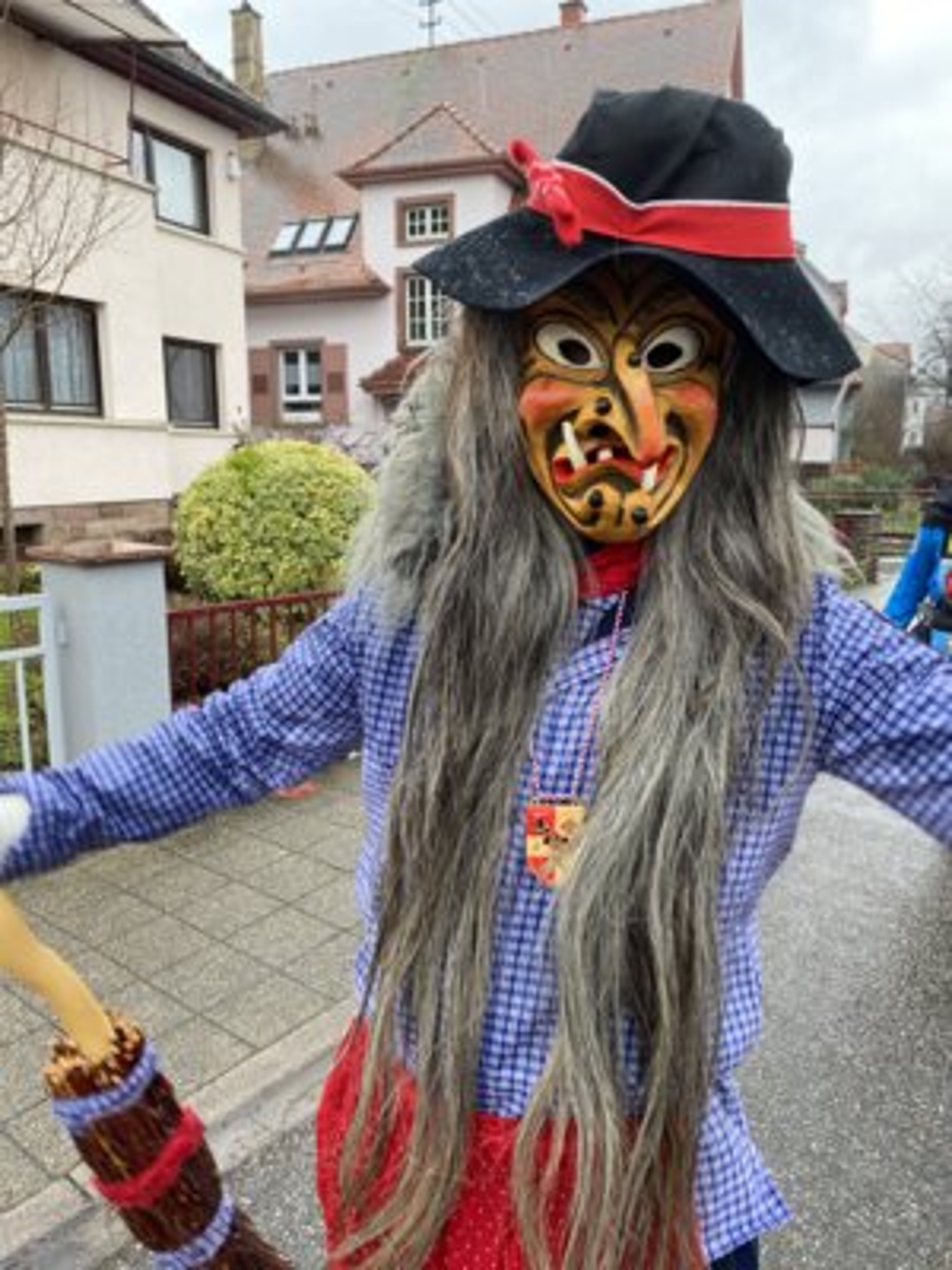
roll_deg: -2.1
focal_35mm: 26
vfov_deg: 67.3
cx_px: 476
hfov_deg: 53.1
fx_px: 953
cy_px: 635
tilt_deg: -8.9
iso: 64
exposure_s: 1/121
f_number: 1.8
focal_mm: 4.25
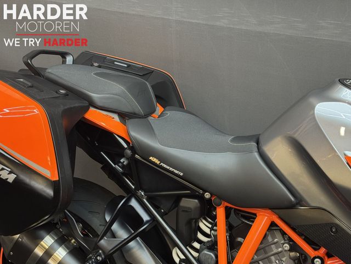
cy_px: 132
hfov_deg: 39.7
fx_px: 487
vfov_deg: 30.3
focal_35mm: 48
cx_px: 176
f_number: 1.78
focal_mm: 6.76
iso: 200
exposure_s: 1/50
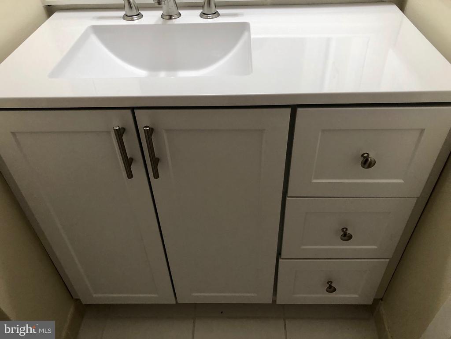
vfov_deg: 49.7
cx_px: 226
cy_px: 170
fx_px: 365
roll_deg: +4.9
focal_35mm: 28
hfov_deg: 63.4
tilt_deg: -41.0
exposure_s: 1/30
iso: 40
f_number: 1.8
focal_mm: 4
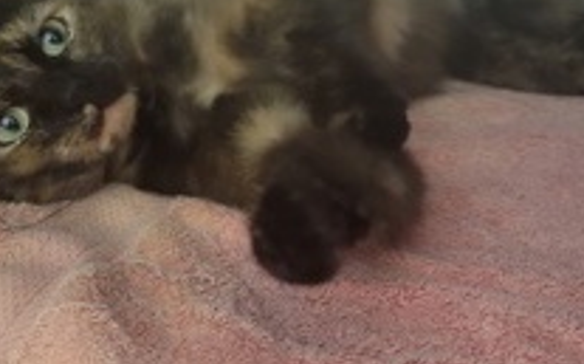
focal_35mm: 56
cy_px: 71
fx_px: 891
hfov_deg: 36.2
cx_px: 247
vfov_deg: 22.8
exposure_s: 1/40
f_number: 1.8
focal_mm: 5.4
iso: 500
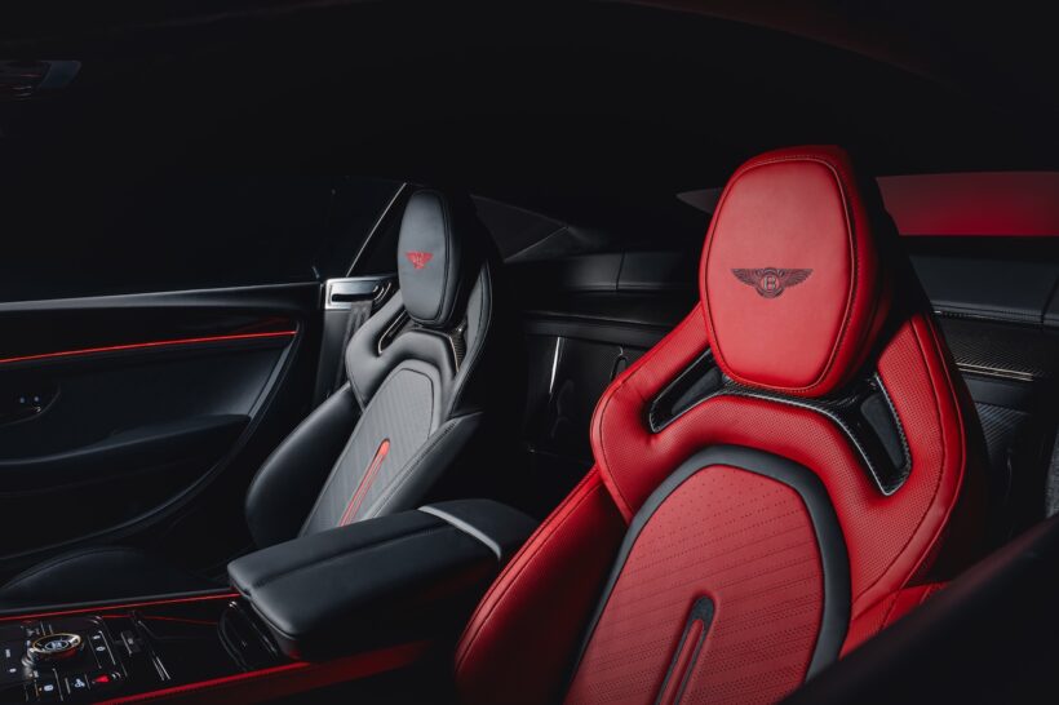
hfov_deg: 71.5
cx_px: 530
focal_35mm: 25
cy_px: 352
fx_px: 735
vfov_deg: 51.2
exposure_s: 6
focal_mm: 25
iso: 100
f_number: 9
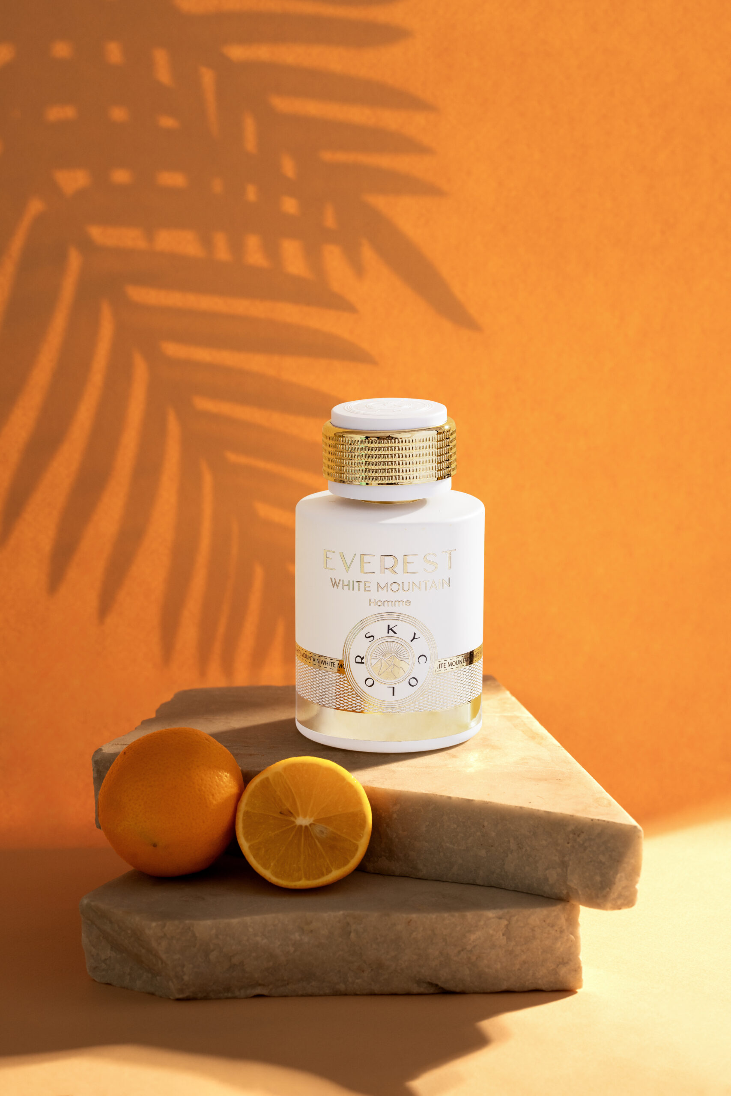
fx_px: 3197
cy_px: 548
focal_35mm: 105
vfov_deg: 19.5
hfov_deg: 13.0
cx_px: 366
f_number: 8
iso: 500
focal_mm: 105
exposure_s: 1/125
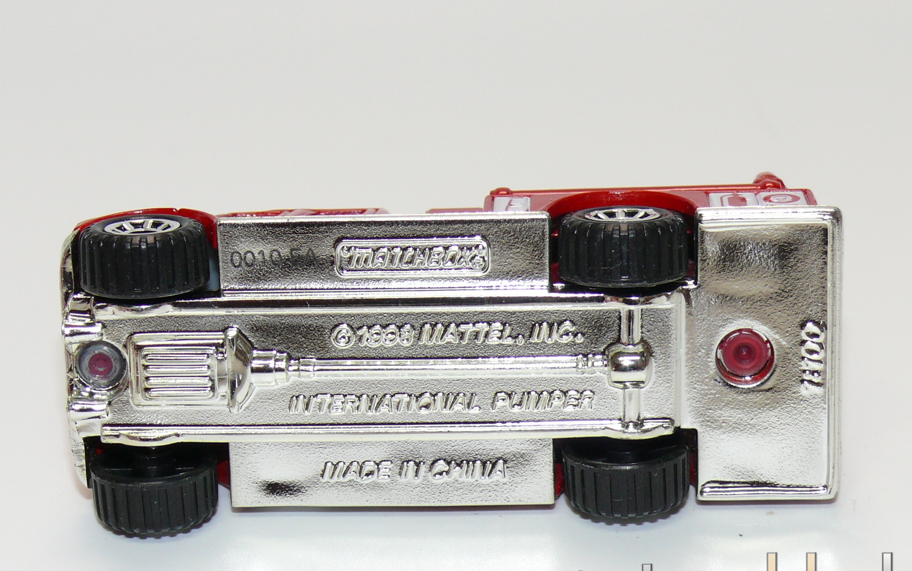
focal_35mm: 110
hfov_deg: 18.9
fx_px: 2734
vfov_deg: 11.9
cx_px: 455
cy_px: 295
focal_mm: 13.5
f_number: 4
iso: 100
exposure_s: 1/30
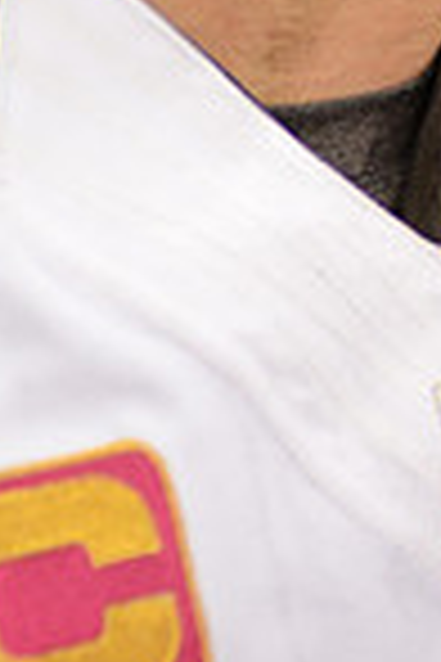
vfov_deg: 2.4
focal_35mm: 856
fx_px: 15727
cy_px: -239
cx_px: 562
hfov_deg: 1.6
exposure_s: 1/1000
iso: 800
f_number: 2.8
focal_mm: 145
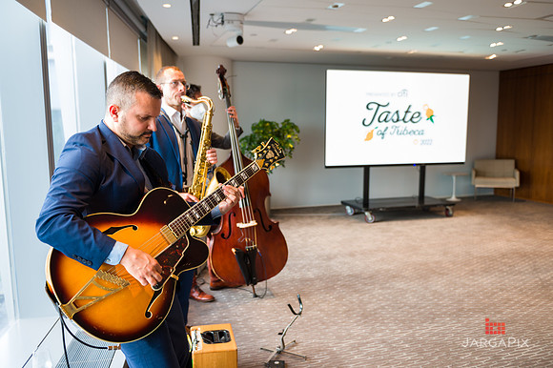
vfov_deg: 42.3
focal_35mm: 31
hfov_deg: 60.3
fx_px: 476
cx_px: 276
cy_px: 184
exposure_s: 1/125
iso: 800
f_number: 3.2
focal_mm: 31
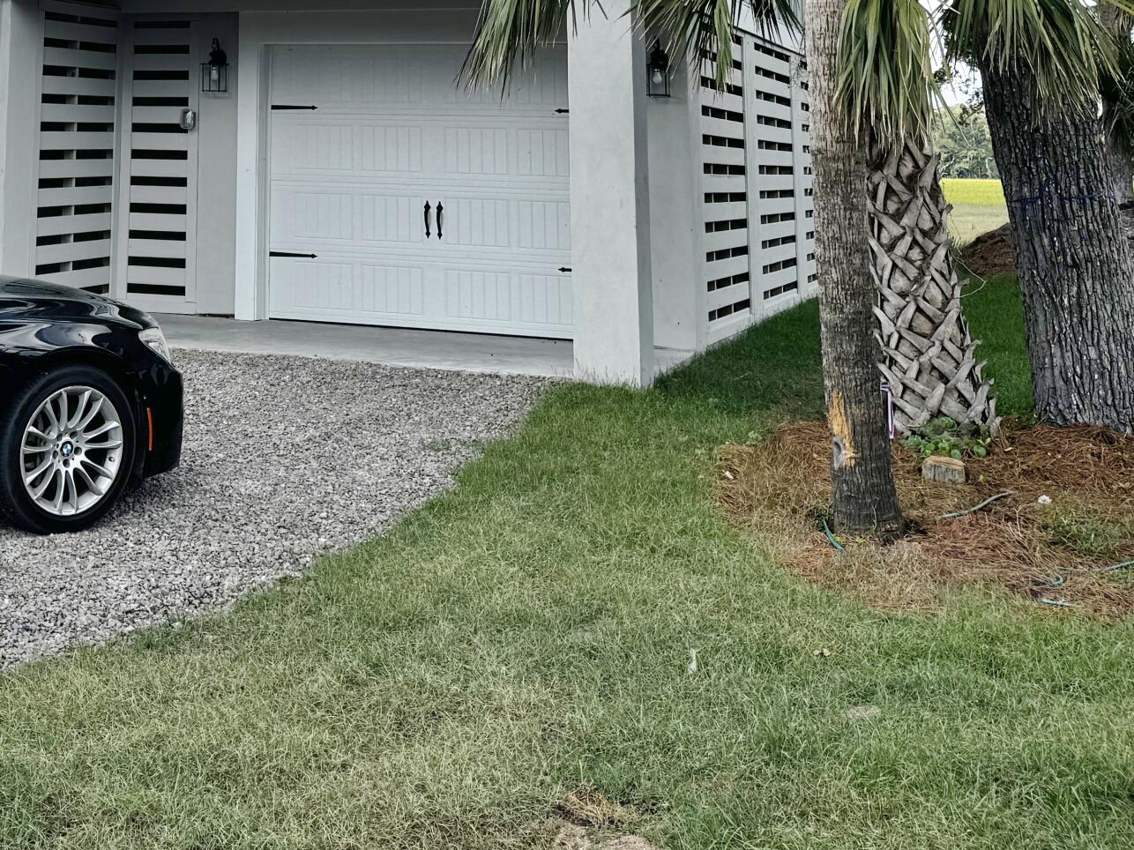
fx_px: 1834
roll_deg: -1.5
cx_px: 166
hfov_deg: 33.0
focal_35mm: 56
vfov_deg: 24.1
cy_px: -129
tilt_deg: +8.4
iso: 80
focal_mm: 6.76
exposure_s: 1/2833
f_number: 1.78
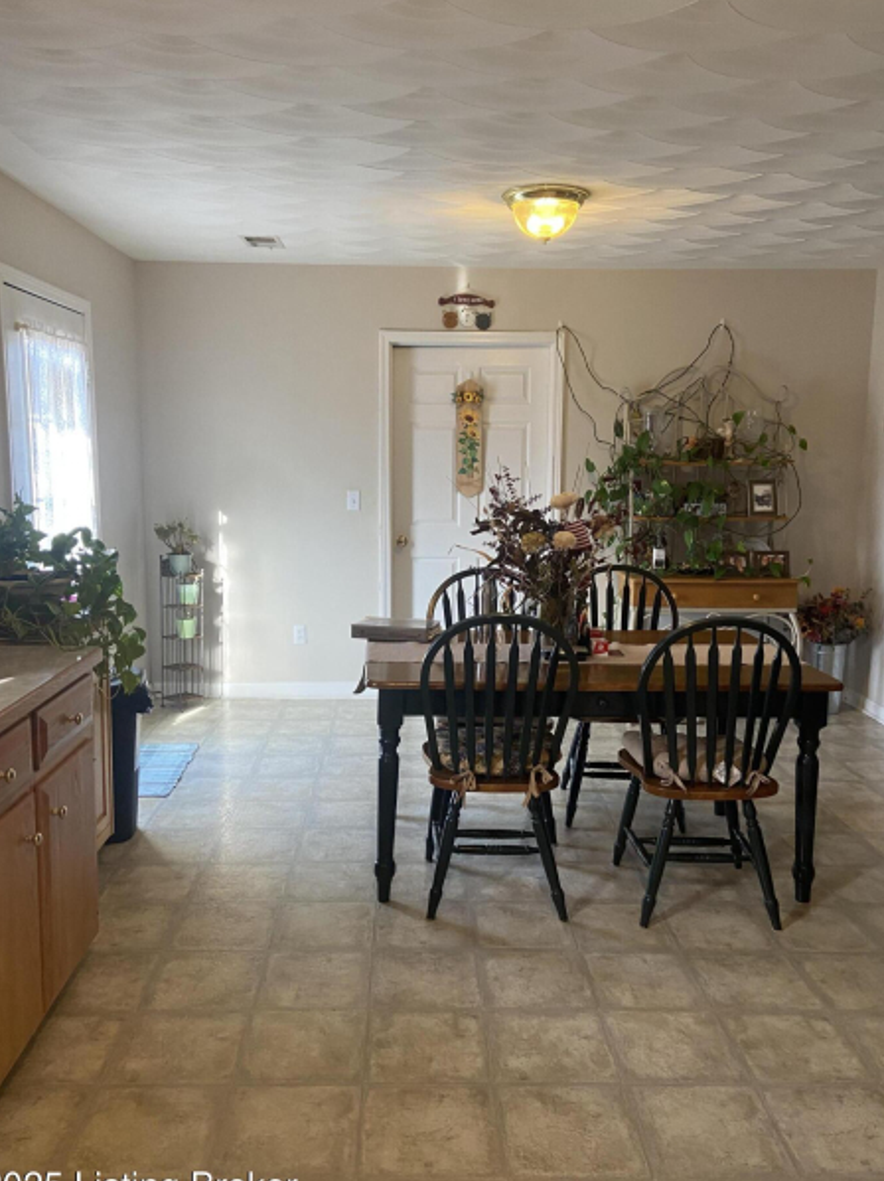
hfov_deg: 48.2
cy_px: 588
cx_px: 444
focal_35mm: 29
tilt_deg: -6.8
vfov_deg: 61.7
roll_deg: -0.6
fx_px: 988
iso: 125
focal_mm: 4.25
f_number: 1.8
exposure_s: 1/60
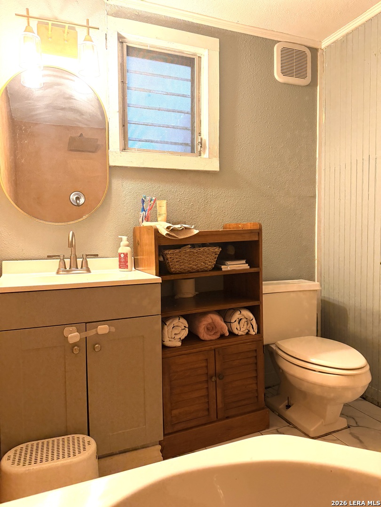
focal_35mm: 24
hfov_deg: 56.8
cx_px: 190
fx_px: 352
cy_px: 254
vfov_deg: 71.6
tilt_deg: -4.3
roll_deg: +1.7
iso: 200
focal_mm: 6.76
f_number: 1.78
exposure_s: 1/60
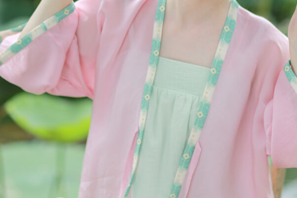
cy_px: 7
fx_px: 1402
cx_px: 130
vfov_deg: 8.0
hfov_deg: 12.1
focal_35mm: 170
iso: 100
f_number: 1.8
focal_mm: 85
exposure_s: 1/400
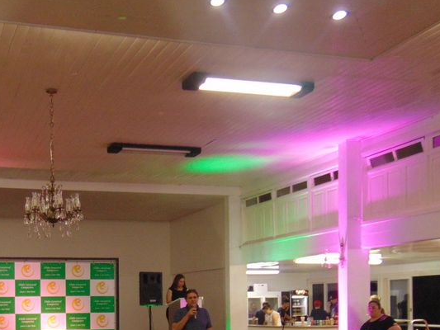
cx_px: 101
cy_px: 314
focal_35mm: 48
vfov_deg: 28.8
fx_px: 610
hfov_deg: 38.4
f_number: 3
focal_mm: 4.5
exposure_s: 1/30
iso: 200
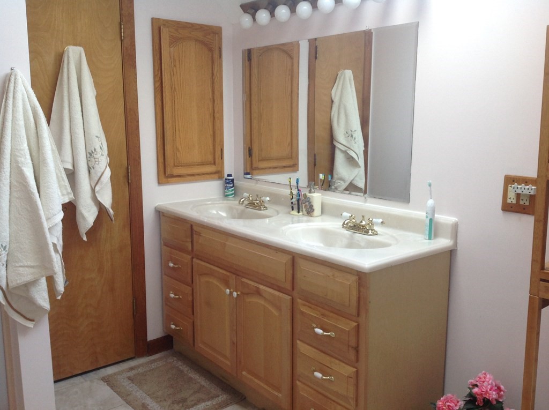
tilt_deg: -10.6
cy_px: 205
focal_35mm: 35
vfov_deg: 40.6
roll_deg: +0.7
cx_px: 274
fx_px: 554
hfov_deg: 52.7
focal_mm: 4.28
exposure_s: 1/15
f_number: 2.4
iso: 80
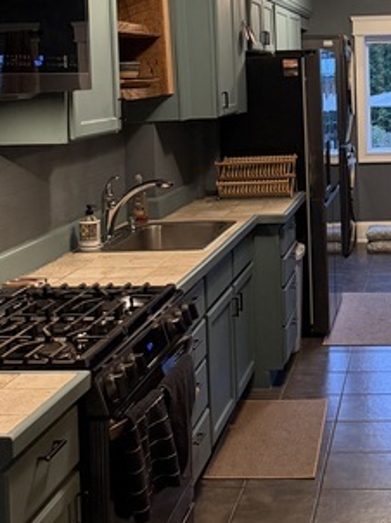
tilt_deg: -1.1
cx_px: 379
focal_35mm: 53
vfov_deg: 34.9
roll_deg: +1.2
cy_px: 96
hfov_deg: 26.2
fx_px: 799
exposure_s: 1/60
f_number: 1.78
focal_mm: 6.76
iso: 640
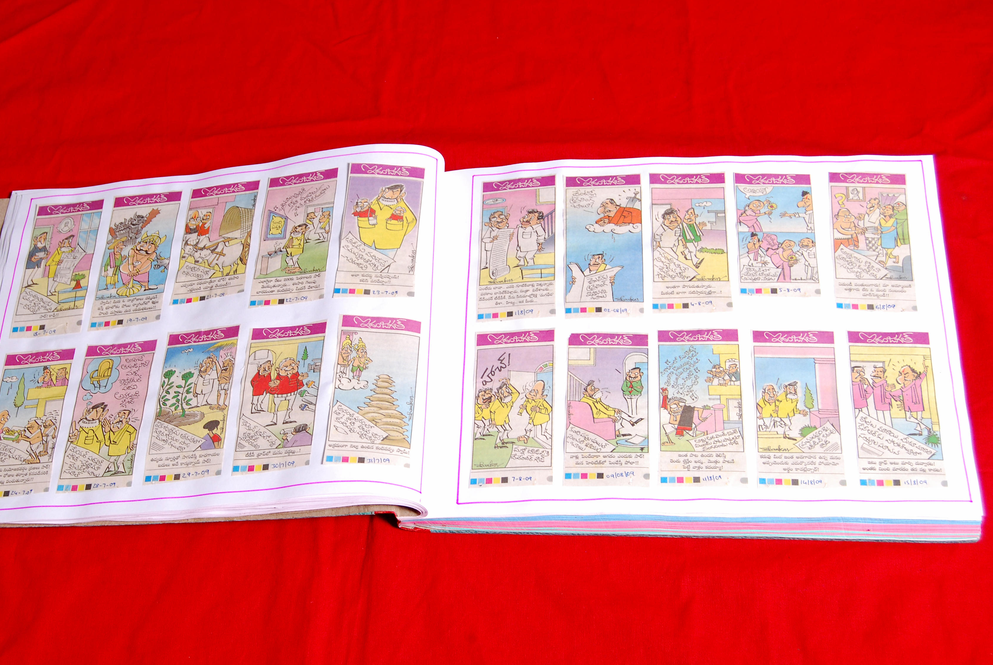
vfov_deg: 25.3
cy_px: 361
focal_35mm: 54
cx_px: 425
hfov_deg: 37.0
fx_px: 1480
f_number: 5.6
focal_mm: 31
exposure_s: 1/125
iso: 400
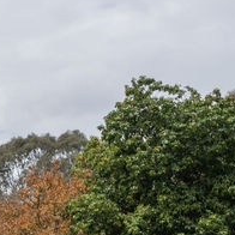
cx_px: -229
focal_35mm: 125
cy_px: 330
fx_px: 960
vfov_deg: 13.3
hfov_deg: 12.4
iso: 200
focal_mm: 34.4
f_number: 10
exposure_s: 1/1000
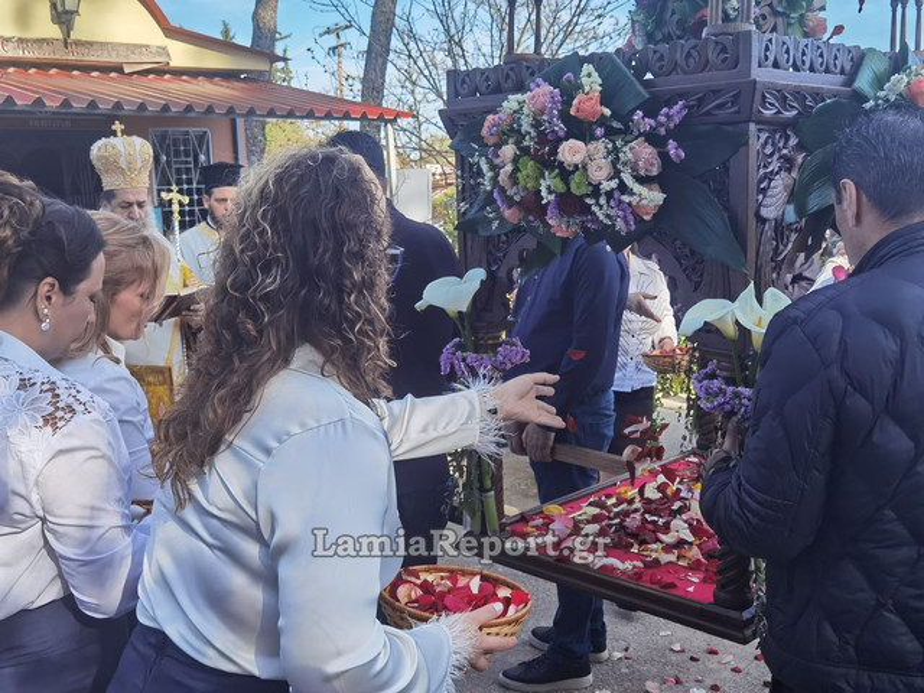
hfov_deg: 50.1
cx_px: 462
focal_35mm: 37
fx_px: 988
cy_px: 346
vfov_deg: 38.7
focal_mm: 6.71
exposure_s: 1/1406
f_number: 1.9
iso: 50
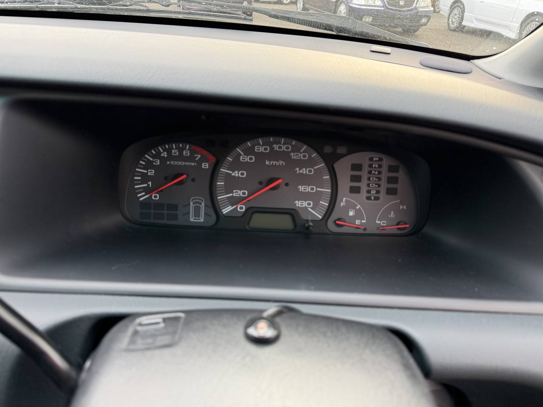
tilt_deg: -31.5
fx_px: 376
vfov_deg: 56.8
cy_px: 204
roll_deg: -2.8
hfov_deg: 71.6
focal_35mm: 24
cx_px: 272
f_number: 1.78
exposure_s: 1/166
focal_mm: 6.76
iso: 160
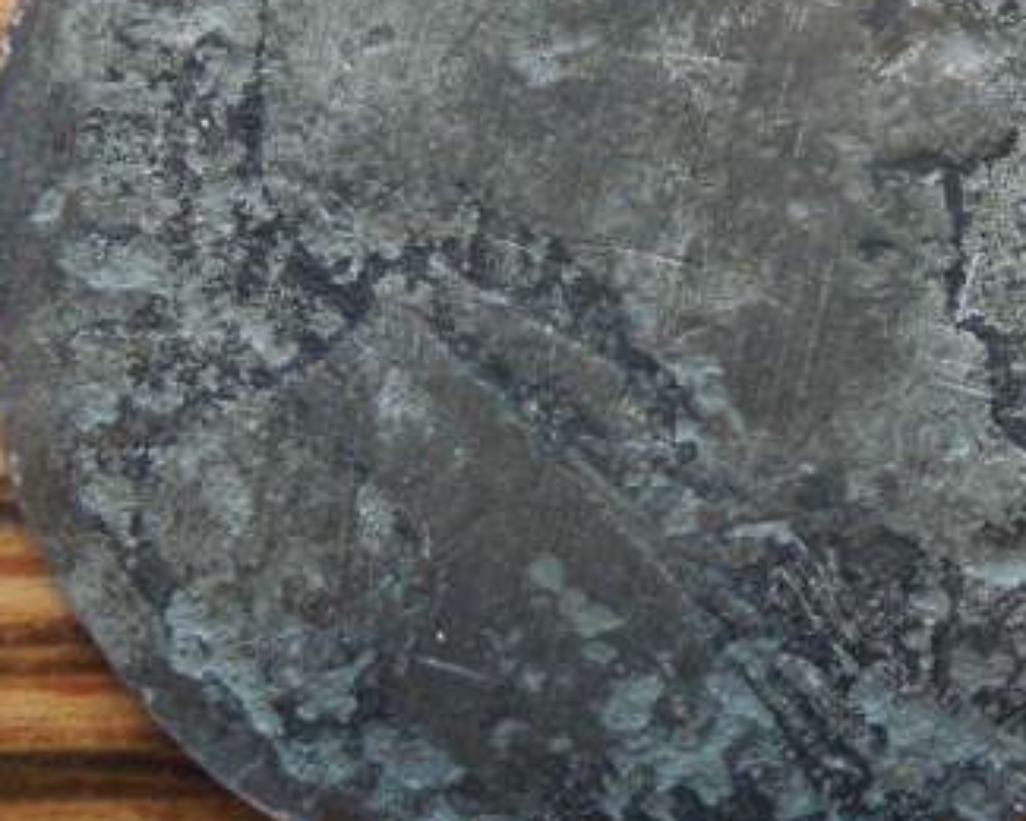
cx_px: 568
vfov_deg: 33.1
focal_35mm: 45
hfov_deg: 41.1
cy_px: 262
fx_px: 1366
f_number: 3.3
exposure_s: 1/30
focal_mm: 4.5
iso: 320
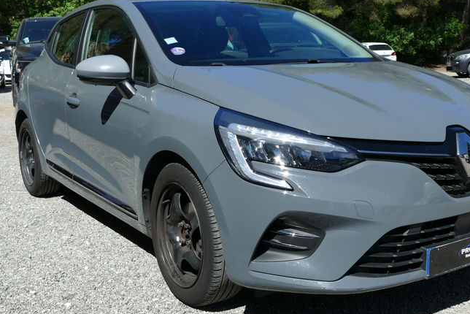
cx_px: 271
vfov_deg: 29.9
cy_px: 143
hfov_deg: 43.5
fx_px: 588
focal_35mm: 45
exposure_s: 1/1600
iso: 125
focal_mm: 10.6
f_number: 3
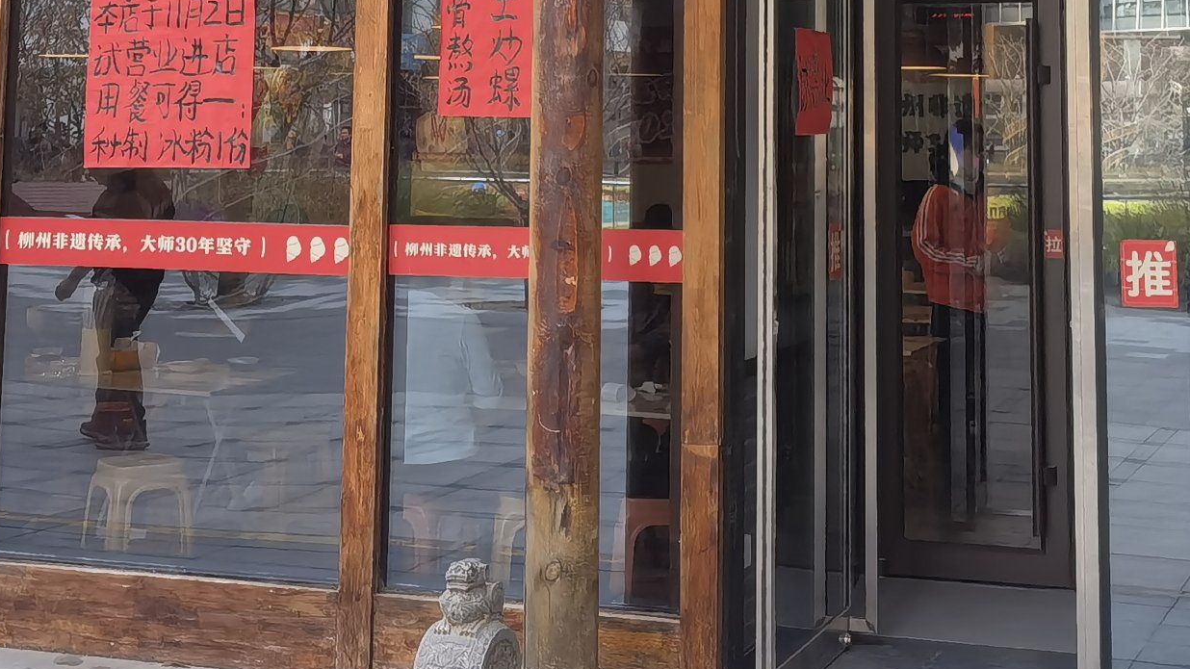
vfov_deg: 17.6
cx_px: 657
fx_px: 2051
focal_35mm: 65
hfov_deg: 32.3
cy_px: -149
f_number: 1.8
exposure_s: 1/909
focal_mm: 5.54
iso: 160
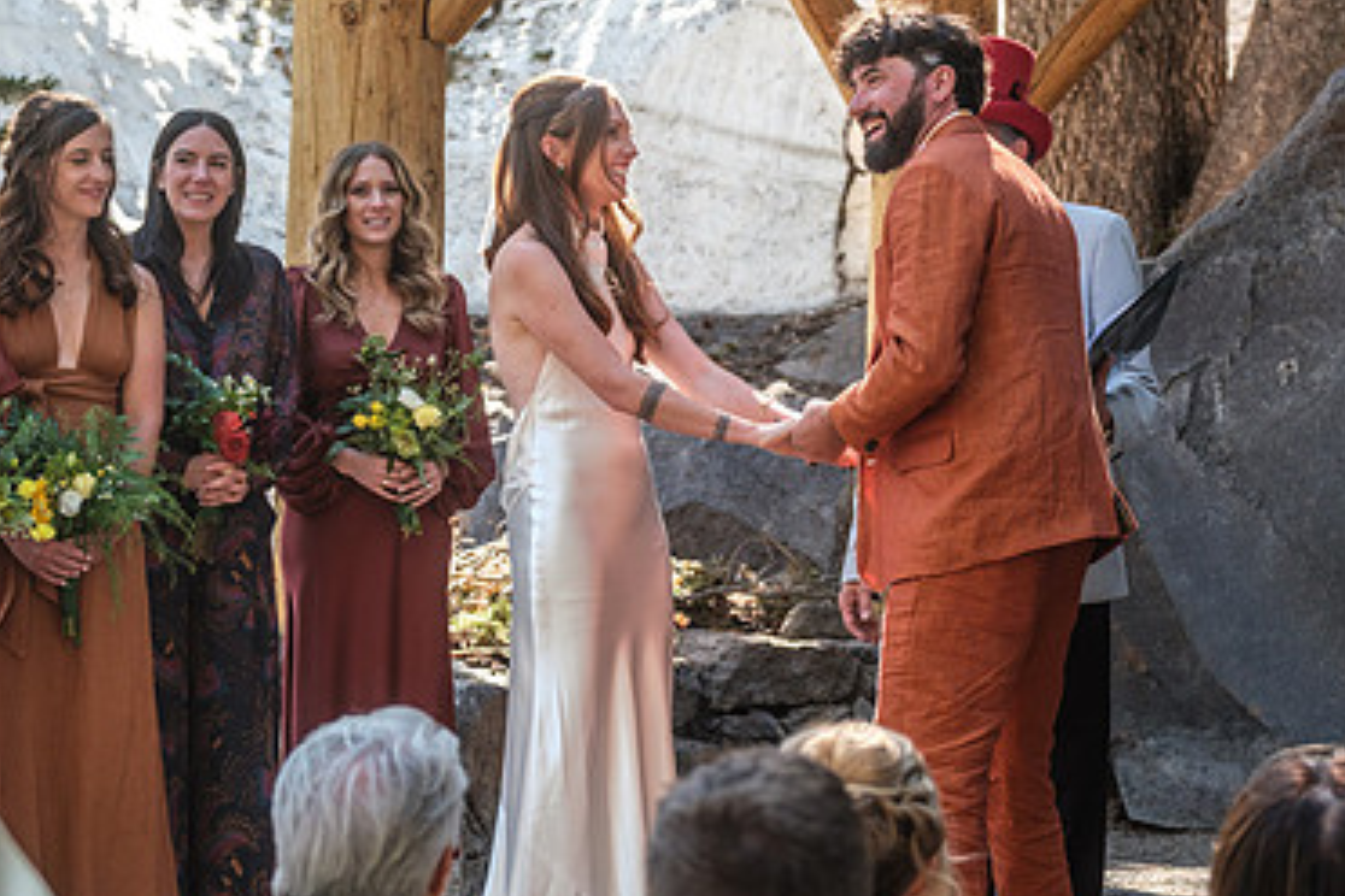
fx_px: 4371
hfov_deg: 17.5
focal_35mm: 117
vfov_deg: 11.7
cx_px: 701
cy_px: 464
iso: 400
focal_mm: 50
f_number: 3.6
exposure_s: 1/250
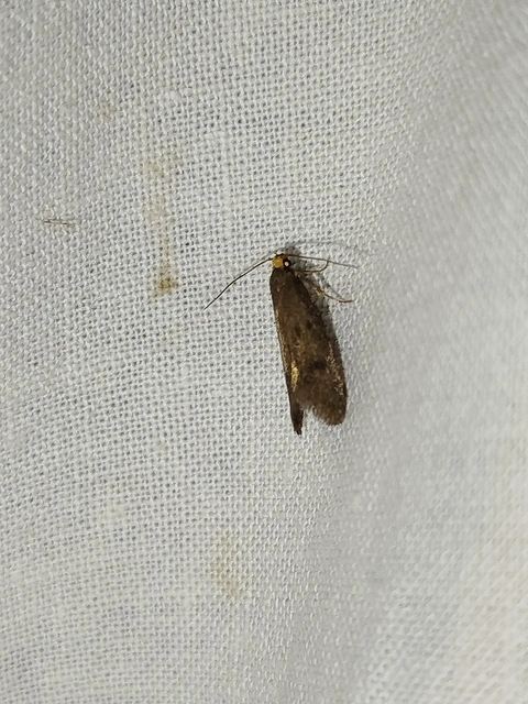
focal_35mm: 72
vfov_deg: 27.0
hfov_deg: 20.4
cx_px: 264
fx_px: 1464
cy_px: 352
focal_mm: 5.31
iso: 100
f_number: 1.7
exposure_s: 1/100
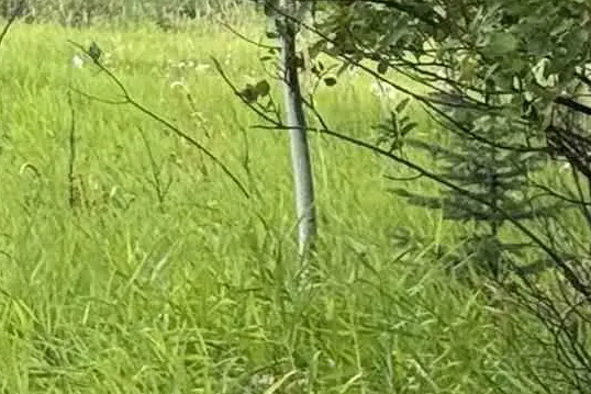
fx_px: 4680
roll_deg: -1.0
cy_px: -406
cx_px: 406
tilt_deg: +6.5
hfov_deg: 7.2
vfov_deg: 4.7
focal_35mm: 285
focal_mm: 6.76
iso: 80
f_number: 1.78
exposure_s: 1/1285
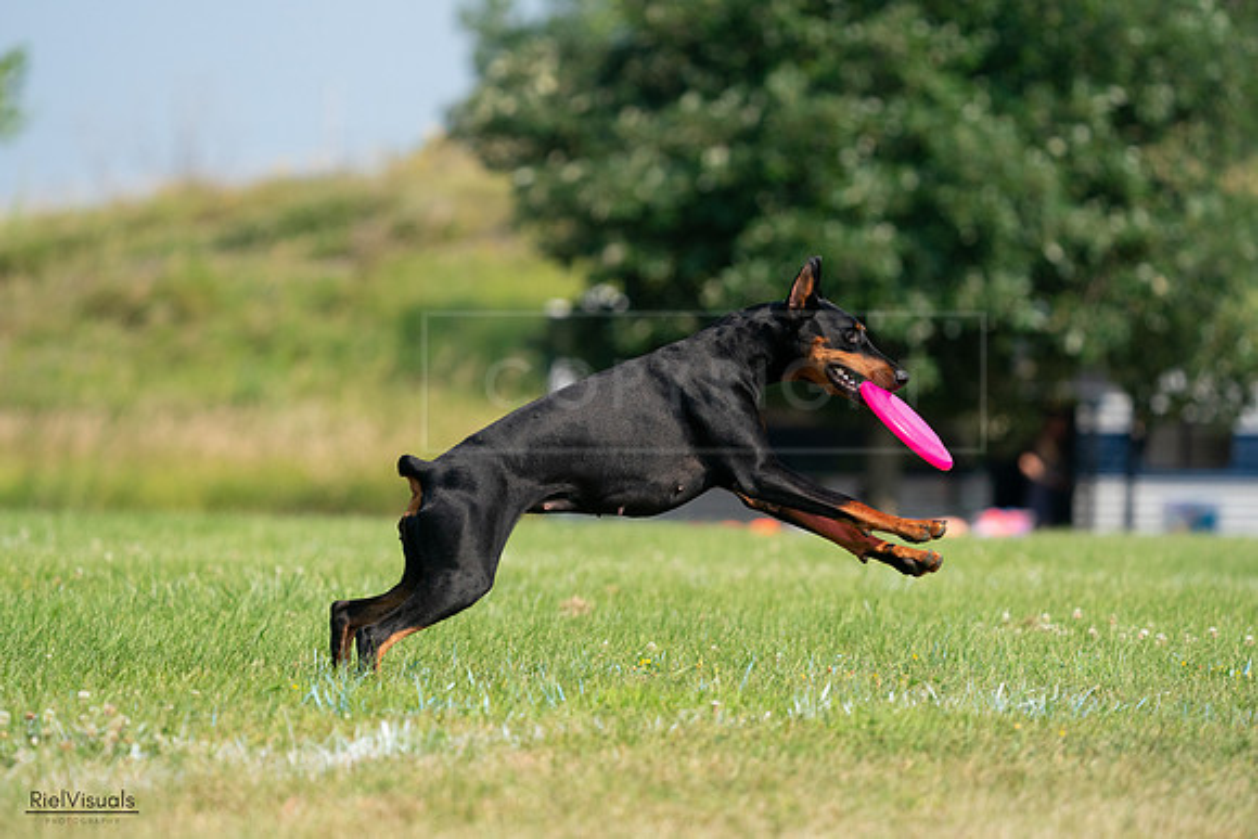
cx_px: 629
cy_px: 420
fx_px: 12128
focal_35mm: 347
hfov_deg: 5.9
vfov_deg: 4.0
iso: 1600
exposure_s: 1/4000
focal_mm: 347
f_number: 6.3
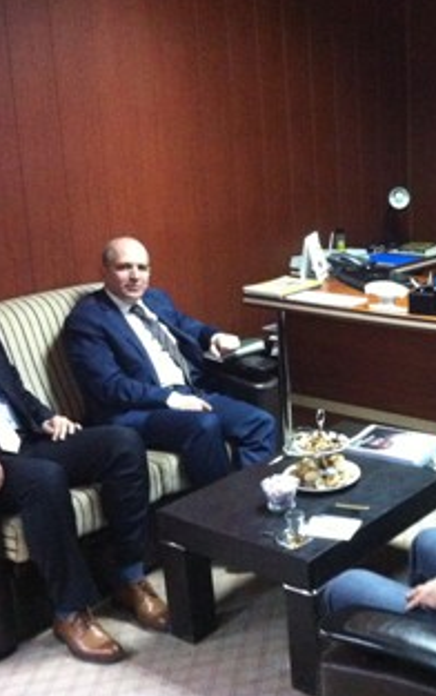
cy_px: 328
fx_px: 1006
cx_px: 387
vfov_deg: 38.2
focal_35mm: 53
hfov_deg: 23.8
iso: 1000
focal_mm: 3.85
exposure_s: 1/15
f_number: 2.8
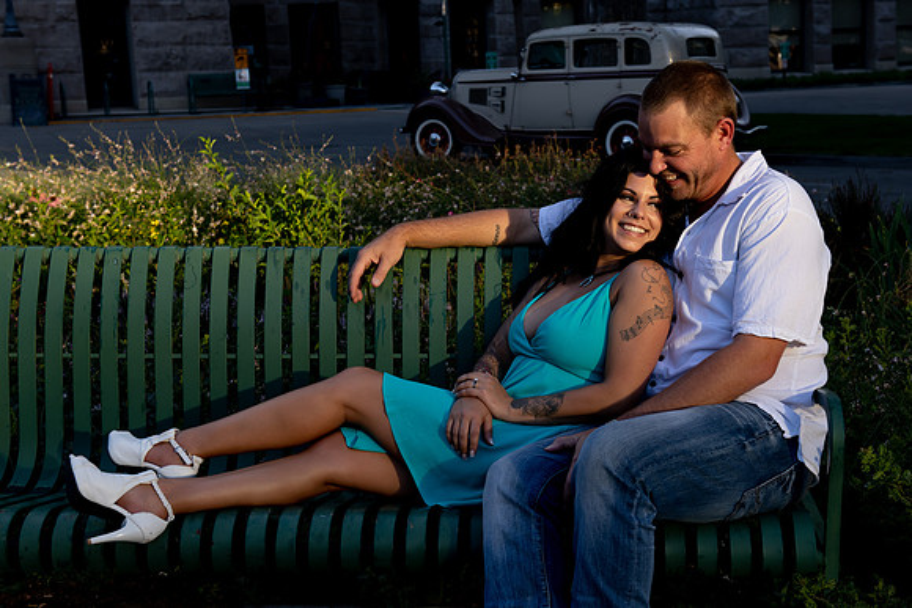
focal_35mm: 58
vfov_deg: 23.6
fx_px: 1458
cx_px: 494
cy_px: 311
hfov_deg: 34.7
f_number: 7.1
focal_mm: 52
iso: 200
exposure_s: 1/100
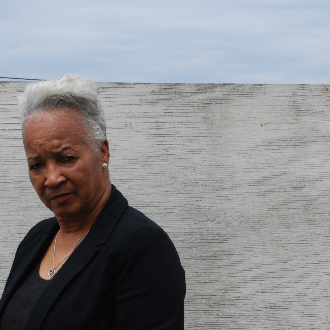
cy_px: 169
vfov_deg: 14.4
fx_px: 1302
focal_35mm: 121
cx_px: 69
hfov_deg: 14.4
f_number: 25
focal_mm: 55
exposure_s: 1/125
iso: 400
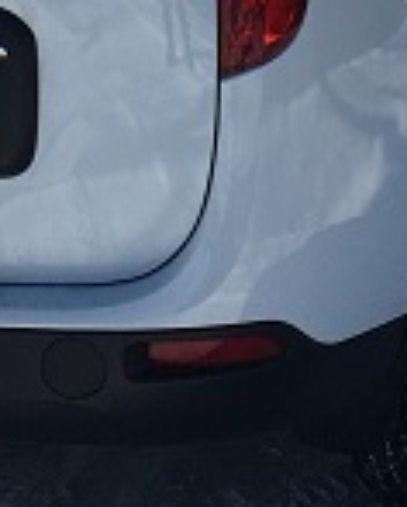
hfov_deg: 10.0
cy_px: -243
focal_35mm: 155
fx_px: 2329
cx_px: 281
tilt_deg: -7.1
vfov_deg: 11.9
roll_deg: +0.4
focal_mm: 4.15
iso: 25
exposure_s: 1/2564
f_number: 2.2
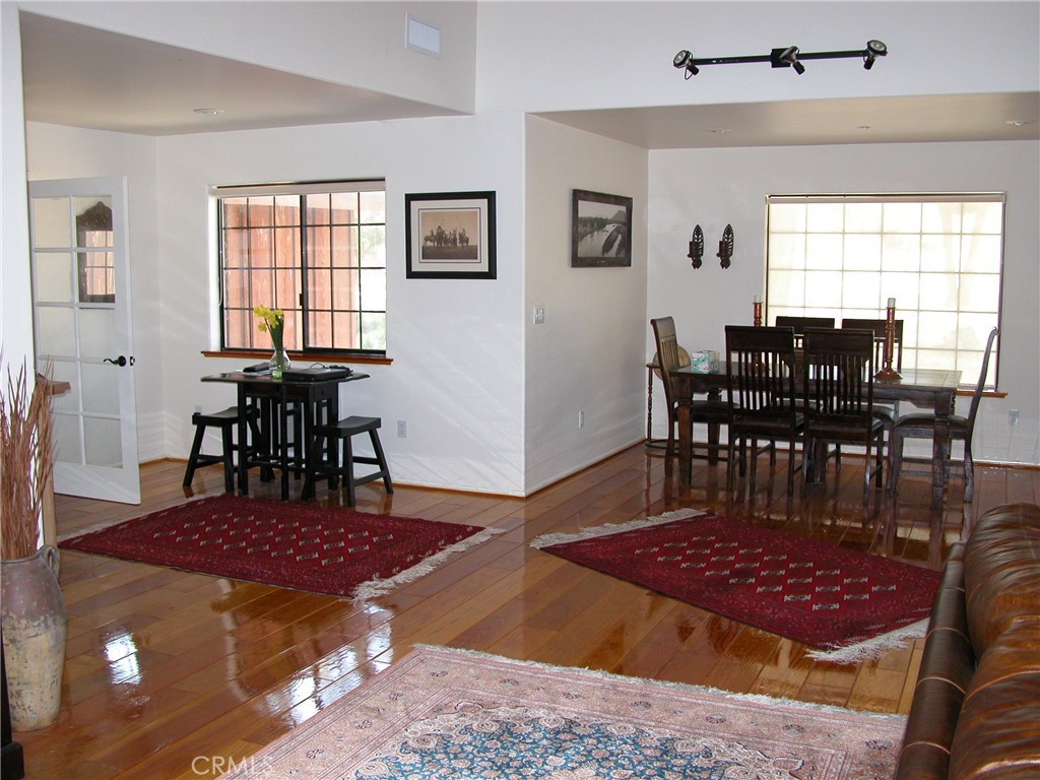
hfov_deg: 52.6
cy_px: 390
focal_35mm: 35
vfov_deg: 40.7
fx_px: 1052
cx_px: 520
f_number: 2.8
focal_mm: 8.9
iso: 200
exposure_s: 1/60
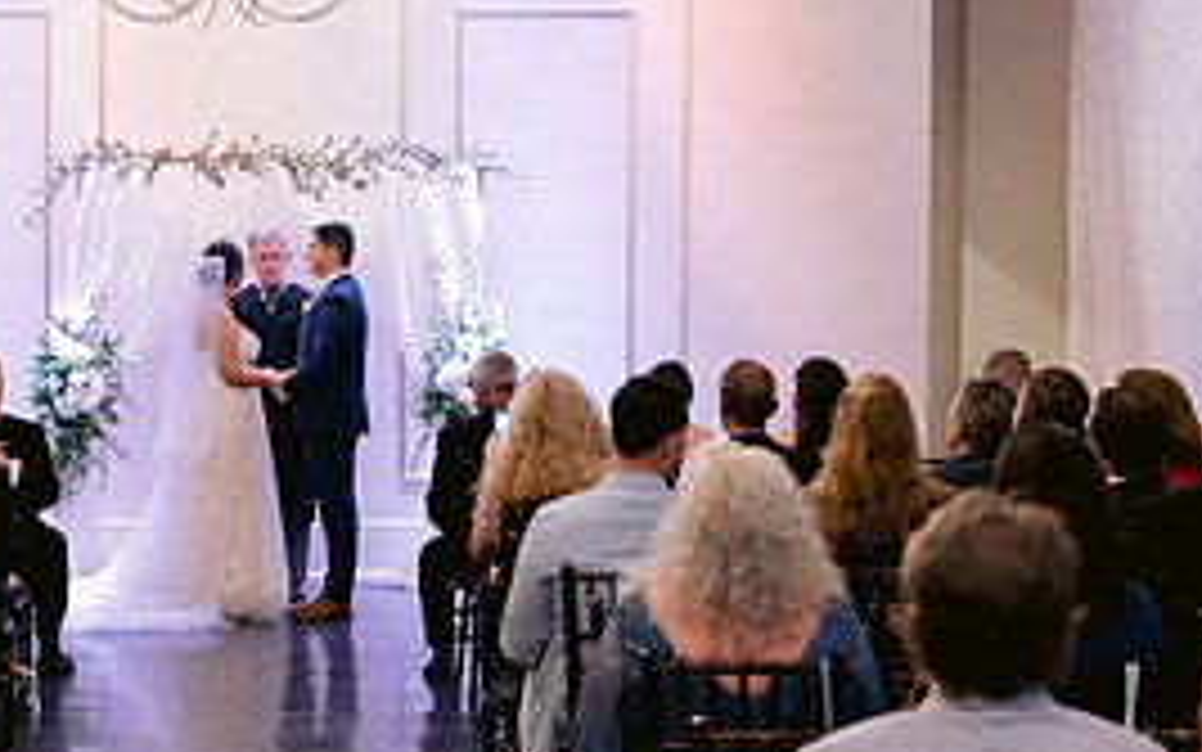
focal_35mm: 92
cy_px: 396
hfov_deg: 22.2
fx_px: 3014
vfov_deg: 14.2
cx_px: 232
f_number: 2.8
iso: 1600
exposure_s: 1/25
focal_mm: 35
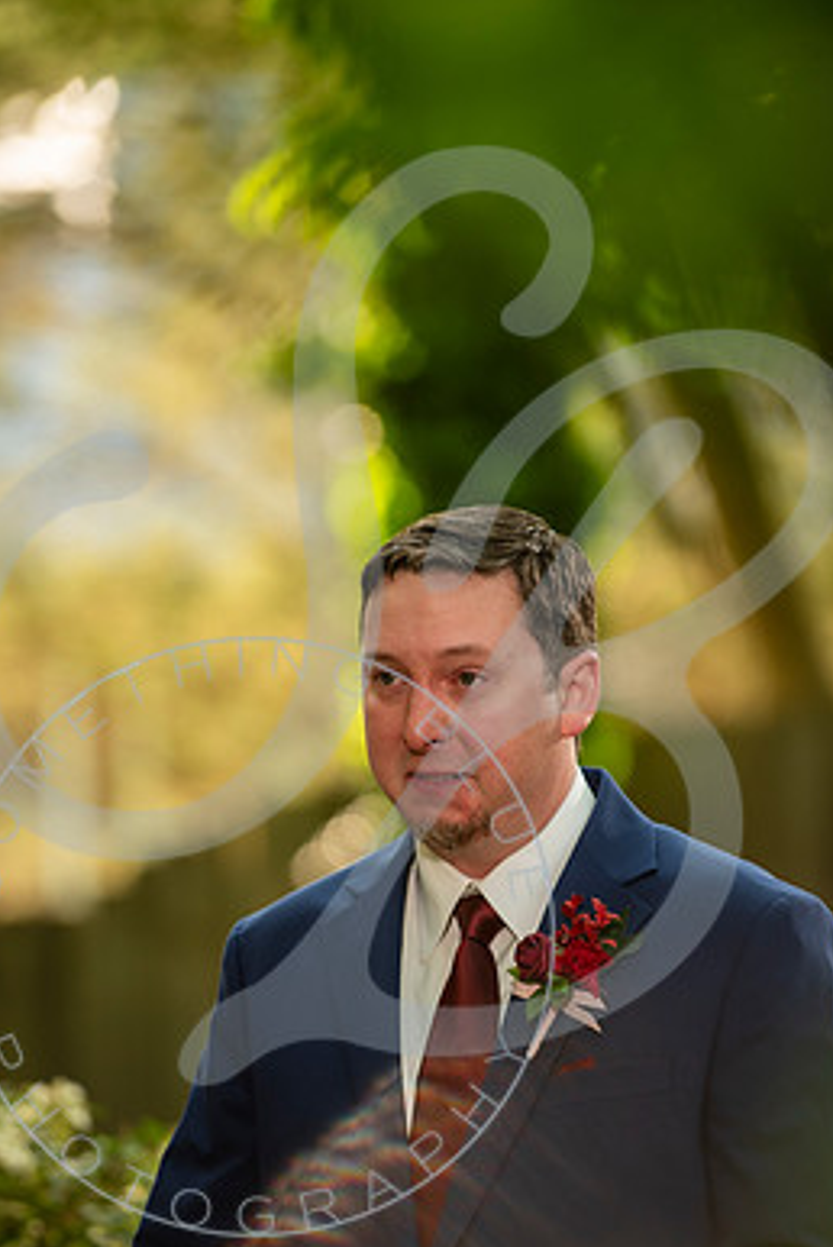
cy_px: 691
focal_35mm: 233
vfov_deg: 8.8
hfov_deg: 5.9
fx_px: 8072
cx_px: 400
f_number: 2.8
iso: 250
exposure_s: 1/200
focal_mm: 200
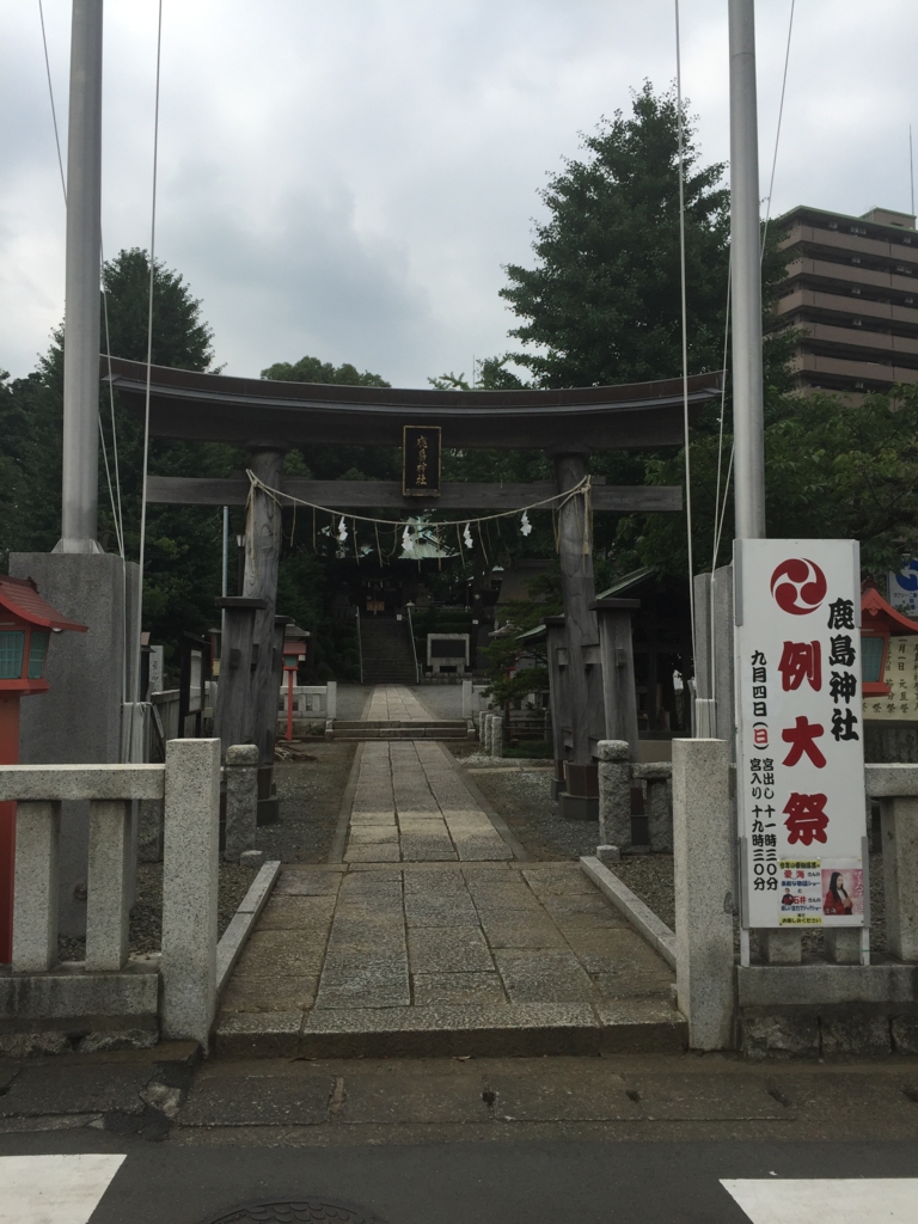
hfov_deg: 48.2
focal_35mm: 29
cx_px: 459
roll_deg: -0.3
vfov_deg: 61.7
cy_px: 612
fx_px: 1025
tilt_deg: +6.0
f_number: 2.2
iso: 32
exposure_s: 1/1464
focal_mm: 4.15
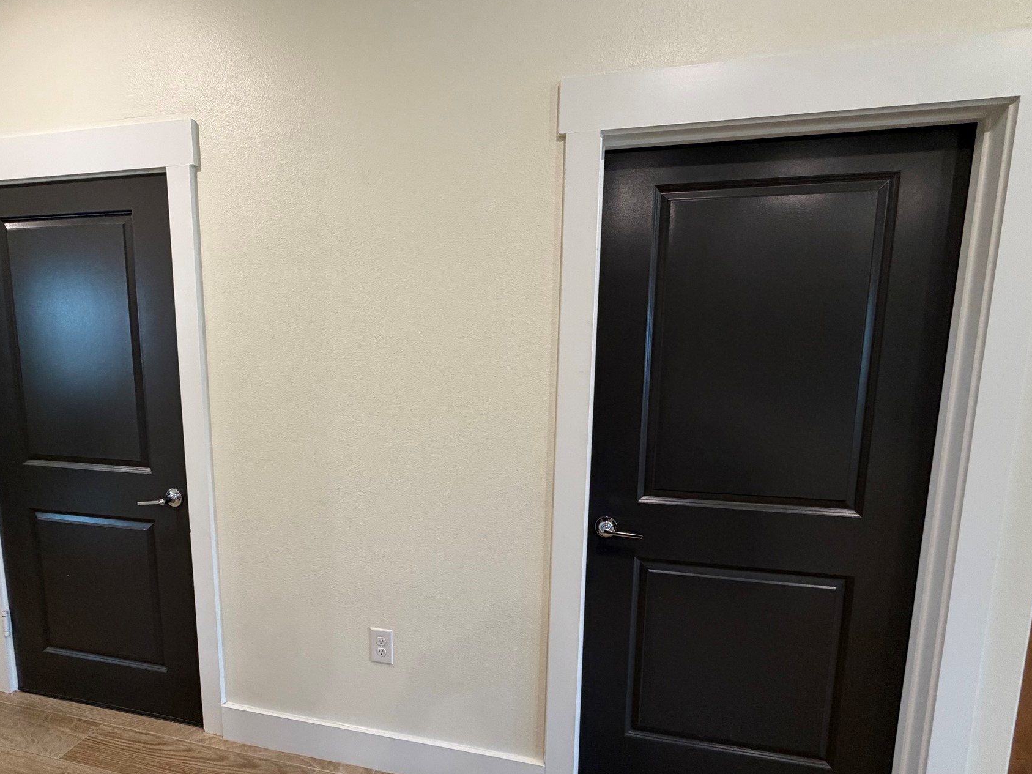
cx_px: 468
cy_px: 413
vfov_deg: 74.6
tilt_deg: -7.0
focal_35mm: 17
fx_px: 507
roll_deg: -0.2
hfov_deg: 90.8
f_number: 2.2
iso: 200
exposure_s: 1/60
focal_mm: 2.22
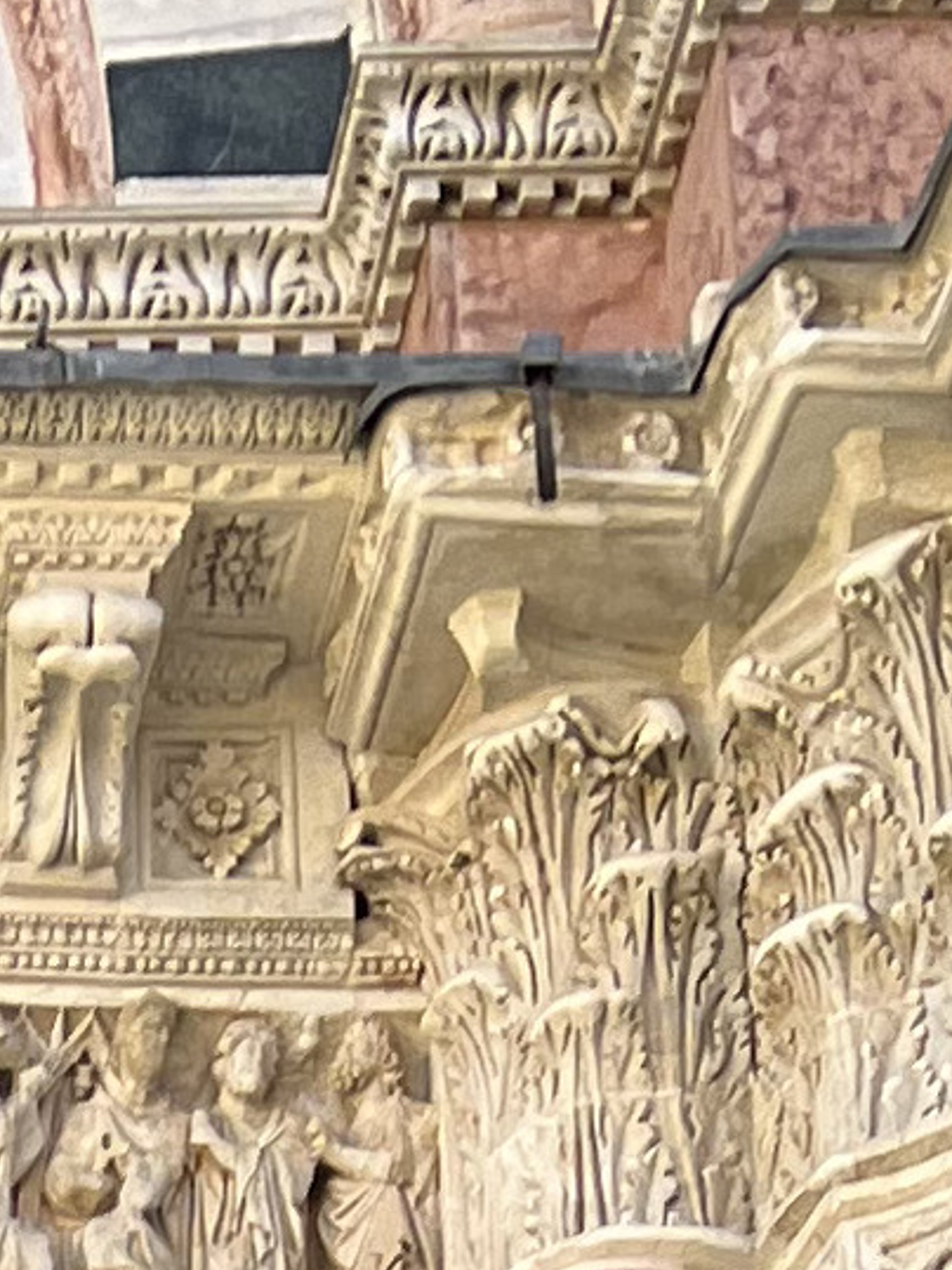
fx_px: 7080
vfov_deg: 8.2
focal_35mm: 193
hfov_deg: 7.3
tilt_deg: +11.6
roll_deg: -0.3
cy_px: 4227
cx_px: -1103
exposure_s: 1/466
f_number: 1.5
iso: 50
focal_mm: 5.7
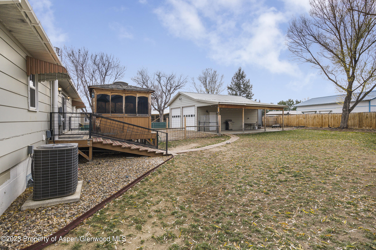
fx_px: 178
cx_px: 188
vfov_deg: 70.4
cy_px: 125
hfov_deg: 93.3
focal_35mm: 17
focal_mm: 17
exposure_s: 1/1000
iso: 500
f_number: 8
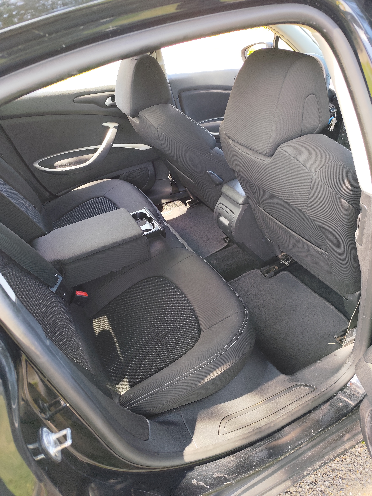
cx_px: 186
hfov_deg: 58.9
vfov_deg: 73.9
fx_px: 330
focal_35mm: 23
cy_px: 248
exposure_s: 1/100
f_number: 1.65
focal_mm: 6.14
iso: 160
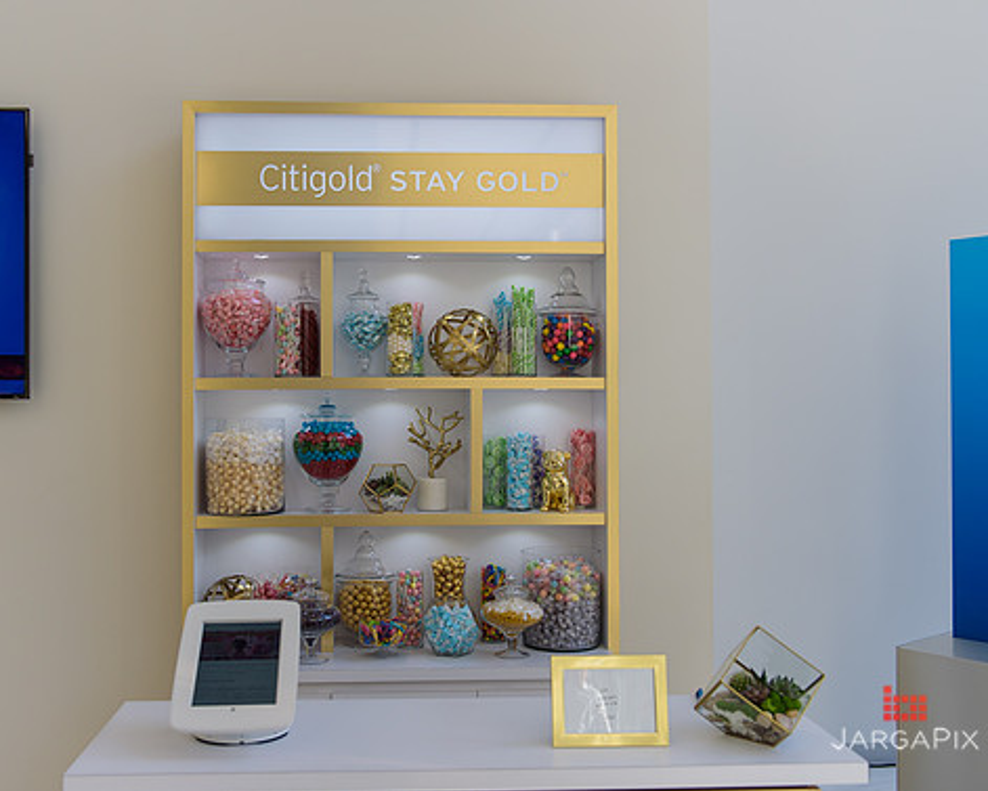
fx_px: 1082
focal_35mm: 37
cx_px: 424
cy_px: 389
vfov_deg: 40.1
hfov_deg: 48.9
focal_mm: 32
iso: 200
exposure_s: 1/1000
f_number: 3.2
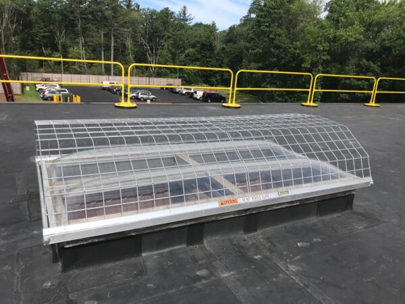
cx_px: 202
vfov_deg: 49.7
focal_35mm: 28
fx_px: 328
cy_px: 152
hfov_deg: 63.4
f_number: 1.8
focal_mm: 3.99
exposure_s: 1/2083
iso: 20
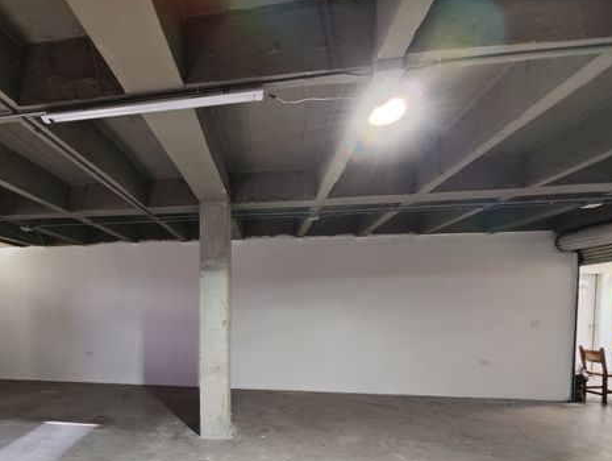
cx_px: 204
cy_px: 323
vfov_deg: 63.6
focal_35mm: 20
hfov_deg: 79.0
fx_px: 354
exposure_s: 1/24
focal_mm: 2.16
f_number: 2.2
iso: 531
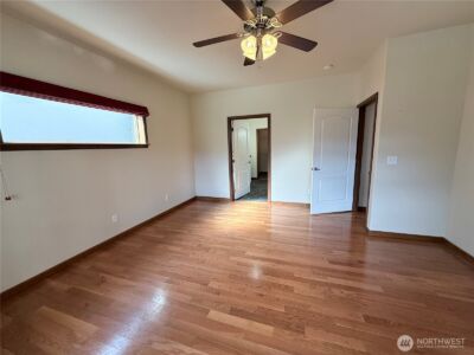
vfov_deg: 85.7
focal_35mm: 14
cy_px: 178
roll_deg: +1.9
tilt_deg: -9.1
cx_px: 237
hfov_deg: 102.1
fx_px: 192
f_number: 2.2
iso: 125
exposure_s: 1/120
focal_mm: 2.22
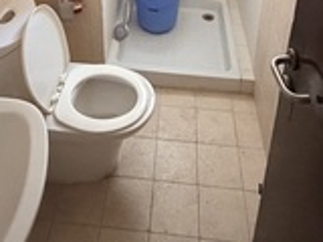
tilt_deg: -22.5
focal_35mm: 40
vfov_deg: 28.0
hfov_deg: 46.7
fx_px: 373
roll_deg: +0.4
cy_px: -92
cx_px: 146
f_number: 2.2
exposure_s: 1/60
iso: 1250
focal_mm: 2.22
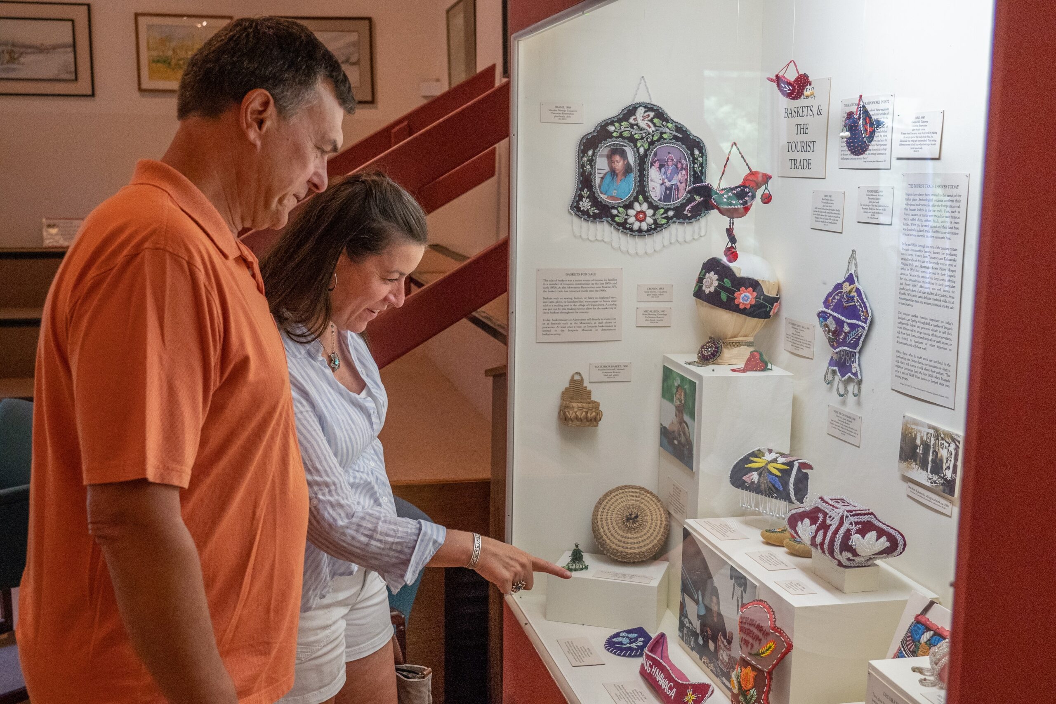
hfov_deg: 51.9
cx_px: 528
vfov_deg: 35.9
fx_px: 1085
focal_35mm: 37
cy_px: 352
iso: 2000
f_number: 4
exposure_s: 1/400
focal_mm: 25
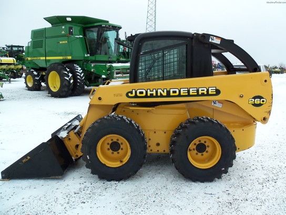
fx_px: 240
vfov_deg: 48.2
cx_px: 143
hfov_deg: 61.7
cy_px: 108
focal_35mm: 29
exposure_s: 1/500
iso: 80
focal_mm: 5.2
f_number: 3.4
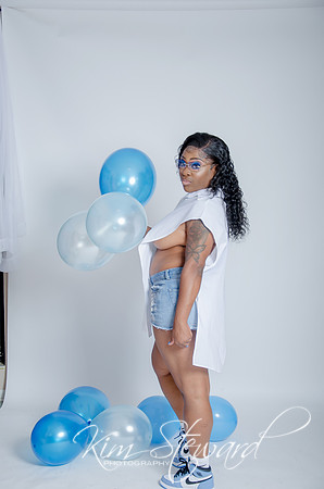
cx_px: 162
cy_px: 244
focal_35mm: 63
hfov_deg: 21.5
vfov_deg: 32.0
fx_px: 854
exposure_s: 1/250
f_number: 4.8
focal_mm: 42
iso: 100
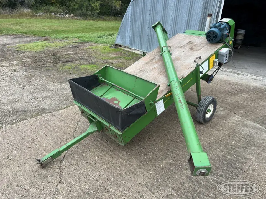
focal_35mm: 26
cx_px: 133
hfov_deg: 67.3
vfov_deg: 53.1
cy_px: 100
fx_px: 200
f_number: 1.5
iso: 32
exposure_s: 1/145
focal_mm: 5.7
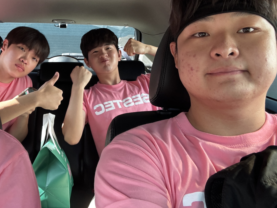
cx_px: 80
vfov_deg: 40.4
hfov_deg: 51.1
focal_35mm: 35
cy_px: 76
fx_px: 280
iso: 160
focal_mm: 2.69
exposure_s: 1/60
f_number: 1.9
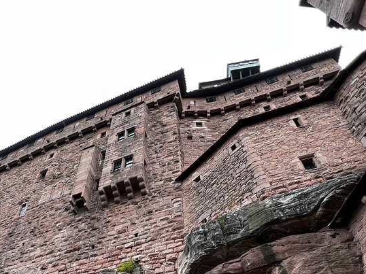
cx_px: 140
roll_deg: -2.0
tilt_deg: +38.7
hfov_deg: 61.0
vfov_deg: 39.6
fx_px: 306
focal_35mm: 29
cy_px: 300
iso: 50
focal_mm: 1.57
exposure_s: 1/99
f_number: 1.8
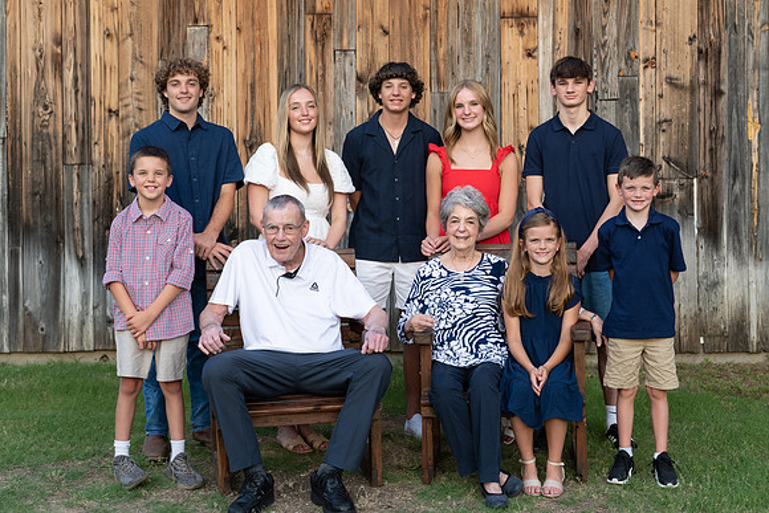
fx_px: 1230
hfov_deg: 34.7
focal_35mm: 58
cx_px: 413
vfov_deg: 23.6
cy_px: 222
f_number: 2.8
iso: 200
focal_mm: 50
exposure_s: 1/500
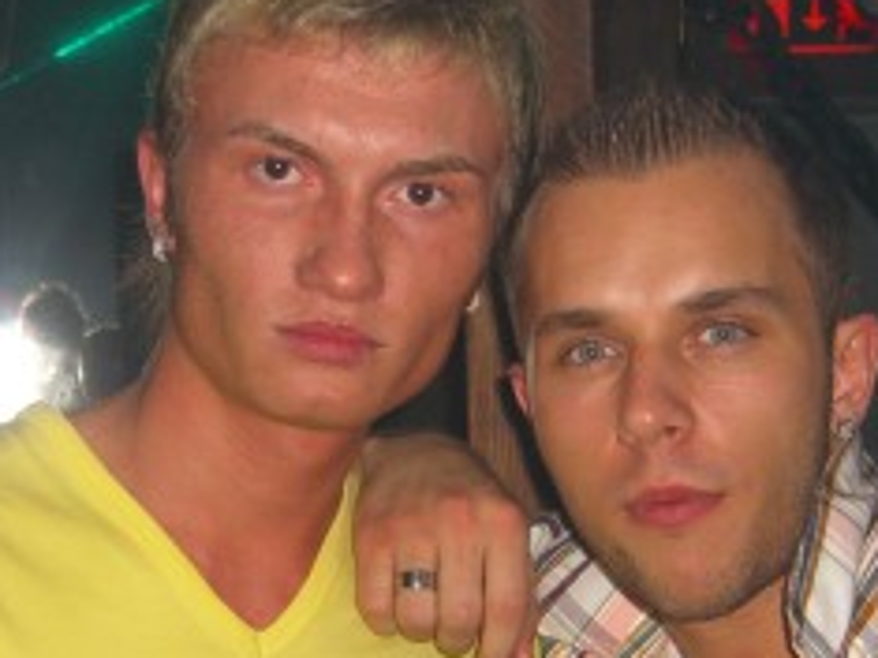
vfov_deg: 15.1
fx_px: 2459
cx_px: 452
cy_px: 520
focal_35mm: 97
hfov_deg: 20.2
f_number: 2.8
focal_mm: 7.9
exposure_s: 1/60
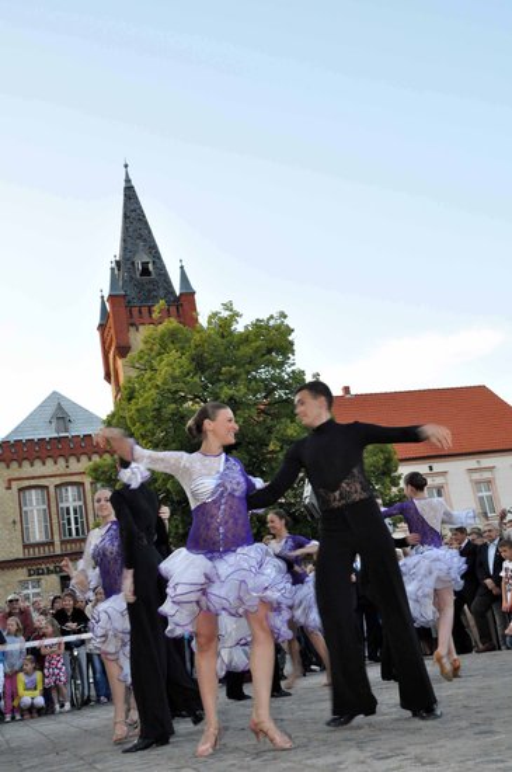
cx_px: 256
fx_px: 931
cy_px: 386
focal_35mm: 44
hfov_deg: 30.8
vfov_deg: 45.0
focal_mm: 29
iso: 640
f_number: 13
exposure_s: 1/60
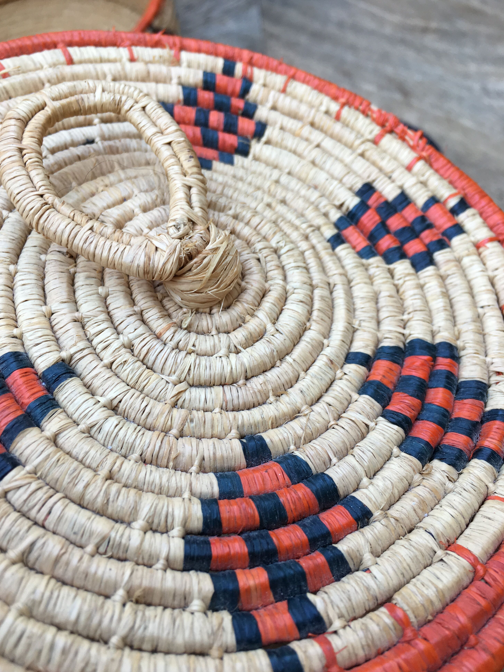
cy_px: 341
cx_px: 245
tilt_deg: -61.6
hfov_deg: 46.8
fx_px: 582
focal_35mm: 30
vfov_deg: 60.0
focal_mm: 4.15
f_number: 2.2
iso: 25
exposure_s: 1/50
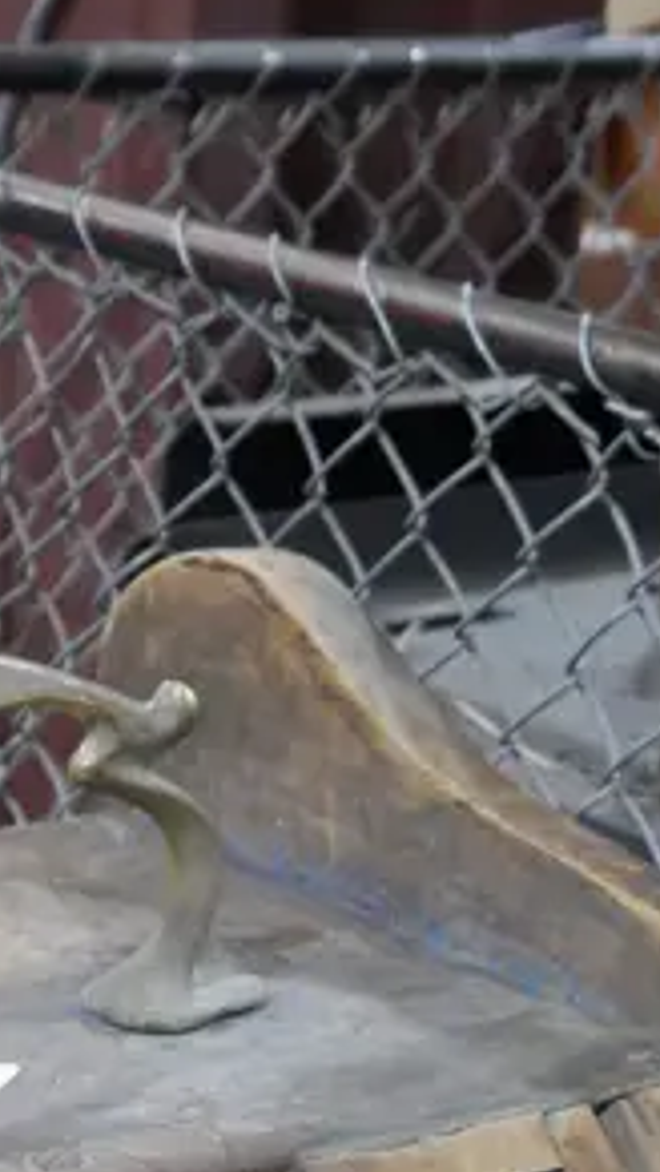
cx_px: 163
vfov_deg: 16.5
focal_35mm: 115
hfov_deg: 10.5
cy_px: 1877
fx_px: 3573
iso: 1600
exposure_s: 1/60
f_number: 4
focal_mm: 15
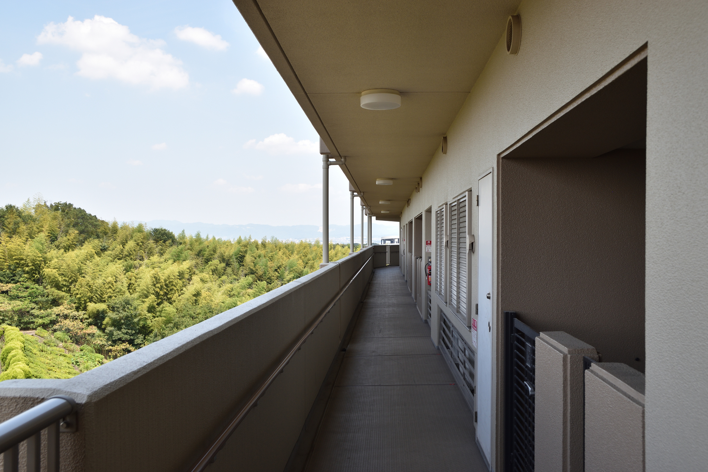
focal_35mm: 33
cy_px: 236
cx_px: 354
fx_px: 649
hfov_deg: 57.2
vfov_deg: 40.0
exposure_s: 1/160
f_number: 7.1
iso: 100
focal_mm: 22
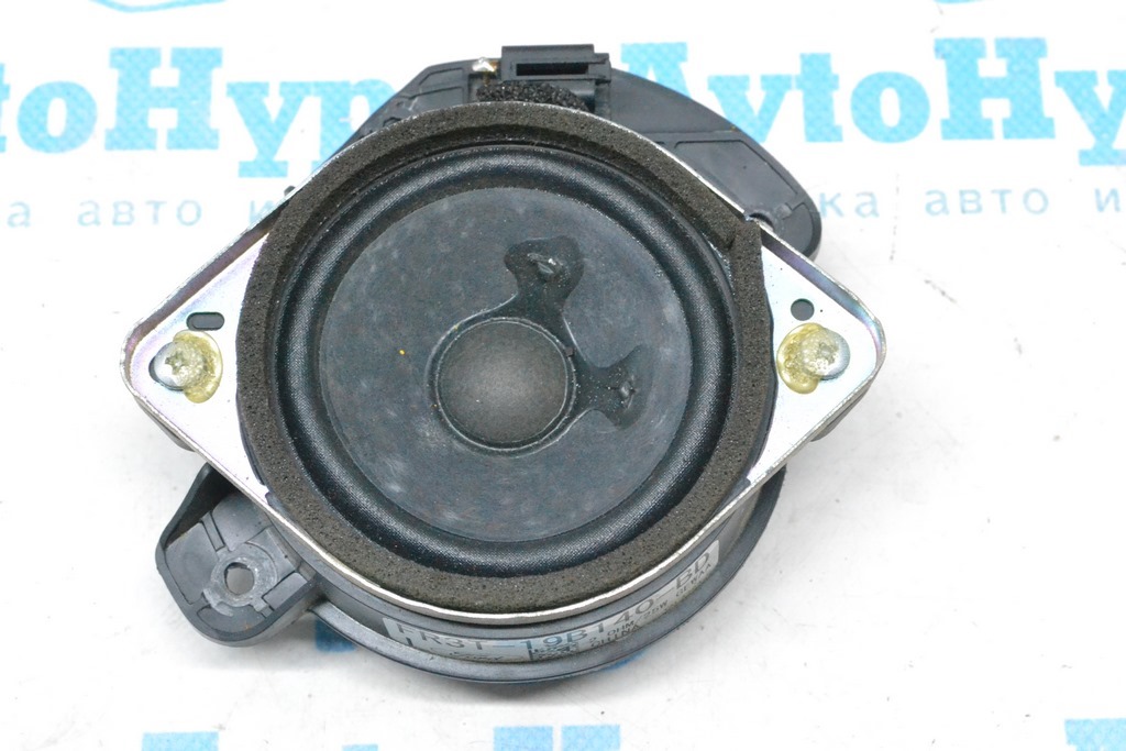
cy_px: 376
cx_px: 563
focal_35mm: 72
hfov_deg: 28.1
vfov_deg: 18.9
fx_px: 2252
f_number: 9
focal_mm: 48
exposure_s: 1/160
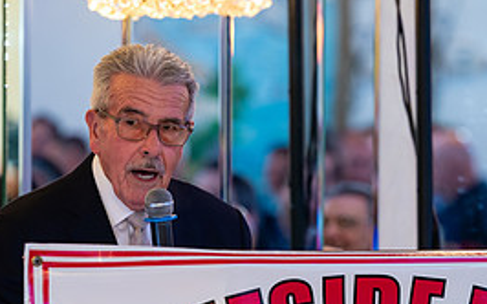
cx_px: 286
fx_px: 4736
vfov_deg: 3.7
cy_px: 275
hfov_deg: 5.9
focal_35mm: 357
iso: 1250
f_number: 3.2
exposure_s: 1/125
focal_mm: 160
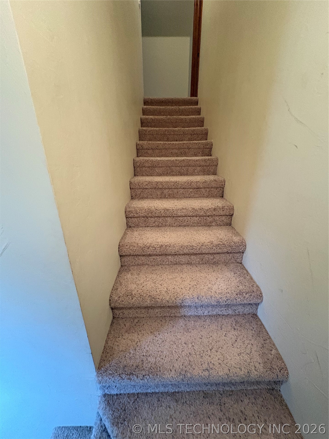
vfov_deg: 102.1
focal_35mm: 14
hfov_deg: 85.7
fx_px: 177
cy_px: 220
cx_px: 164
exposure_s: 1/60
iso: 800
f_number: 2.2
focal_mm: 2.22
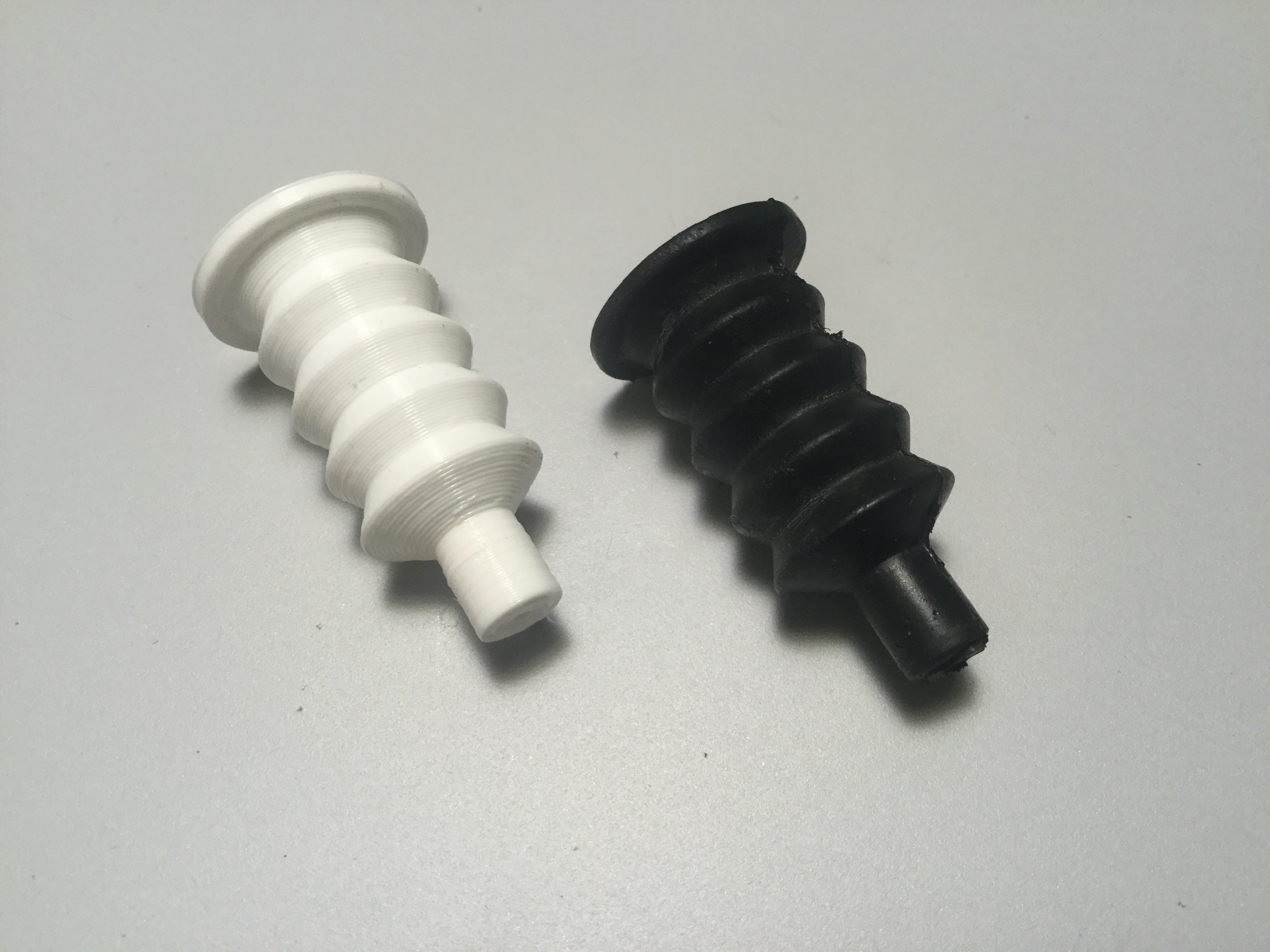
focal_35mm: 31
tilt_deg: -63.1
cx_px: 635
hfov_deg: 58.4
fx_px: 1137
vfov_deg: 45.4
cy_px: 476
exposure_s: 1/30
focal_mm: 3.3
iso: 32
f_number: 2.4
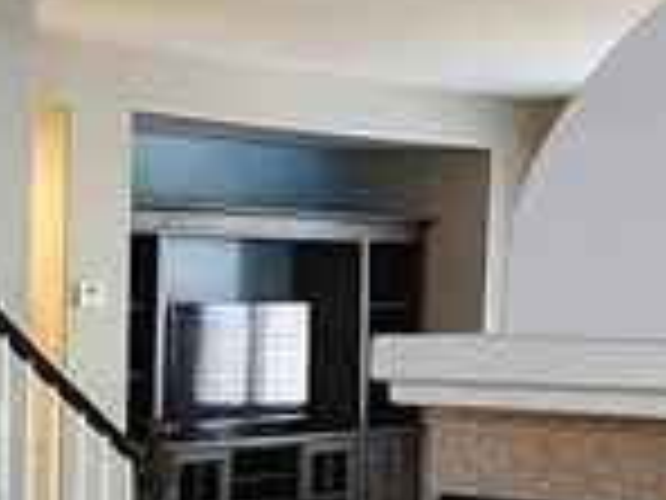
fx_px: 1732
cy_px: 473
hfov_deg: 21.1
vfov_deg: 16.2
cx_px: 9
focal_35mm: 90
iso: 320
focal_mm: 2.2
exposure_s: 1/30
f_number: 2.2
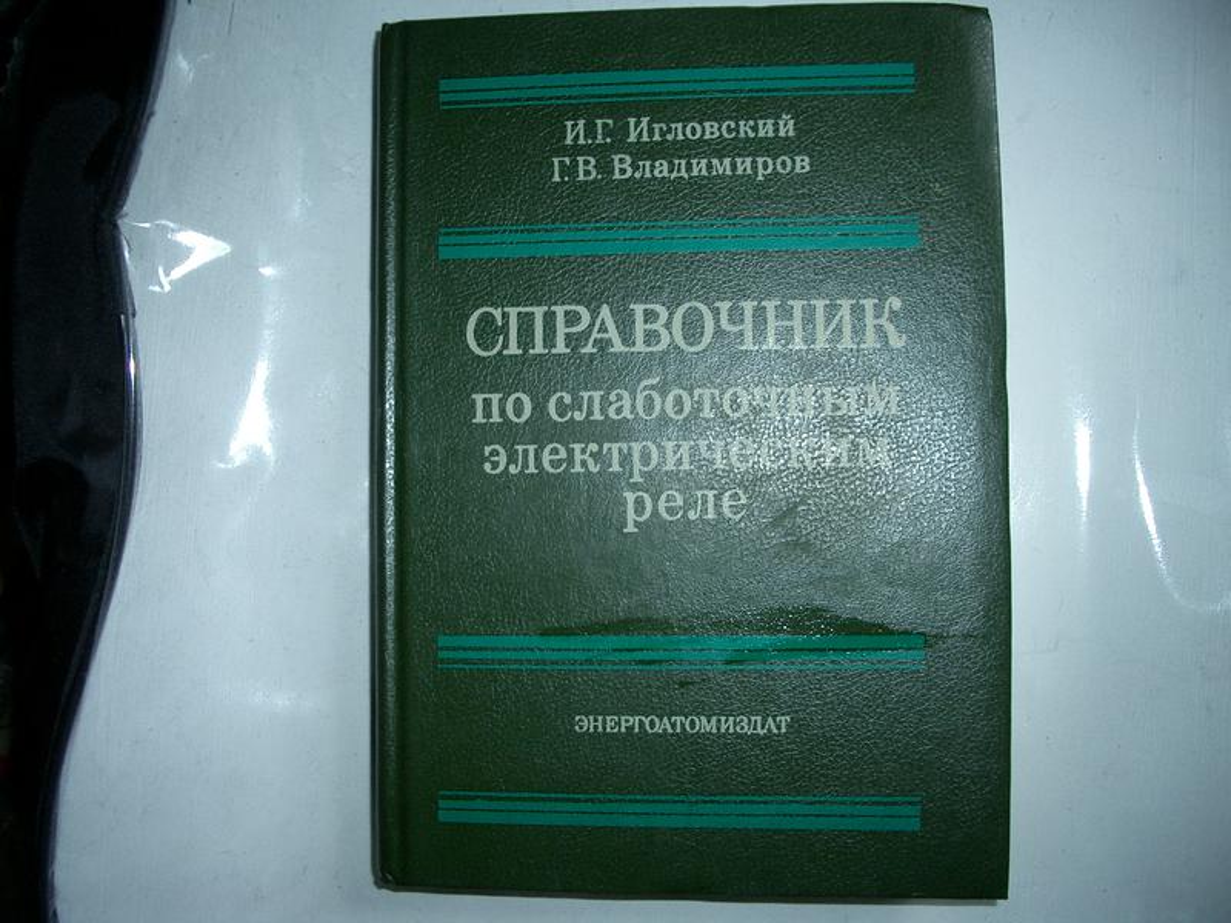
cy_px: 462
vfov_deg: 40.7
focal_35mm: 35
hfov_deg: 52.6
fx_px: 1245
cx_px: 616
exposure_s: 1/40
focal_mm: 5.8
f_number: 2.6
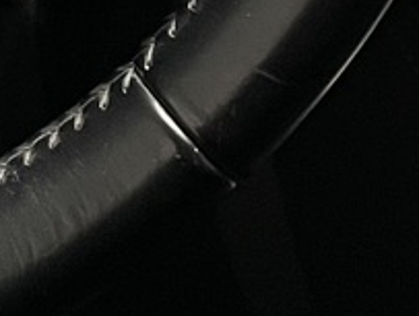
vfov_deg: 7.3
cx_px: -444
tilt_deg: -34.0
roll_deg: +0.7
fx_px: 2231
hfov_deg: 9.9
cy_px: -578
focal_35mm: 184
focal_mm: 4.2
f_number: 1.6
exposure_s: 1/56
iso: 400
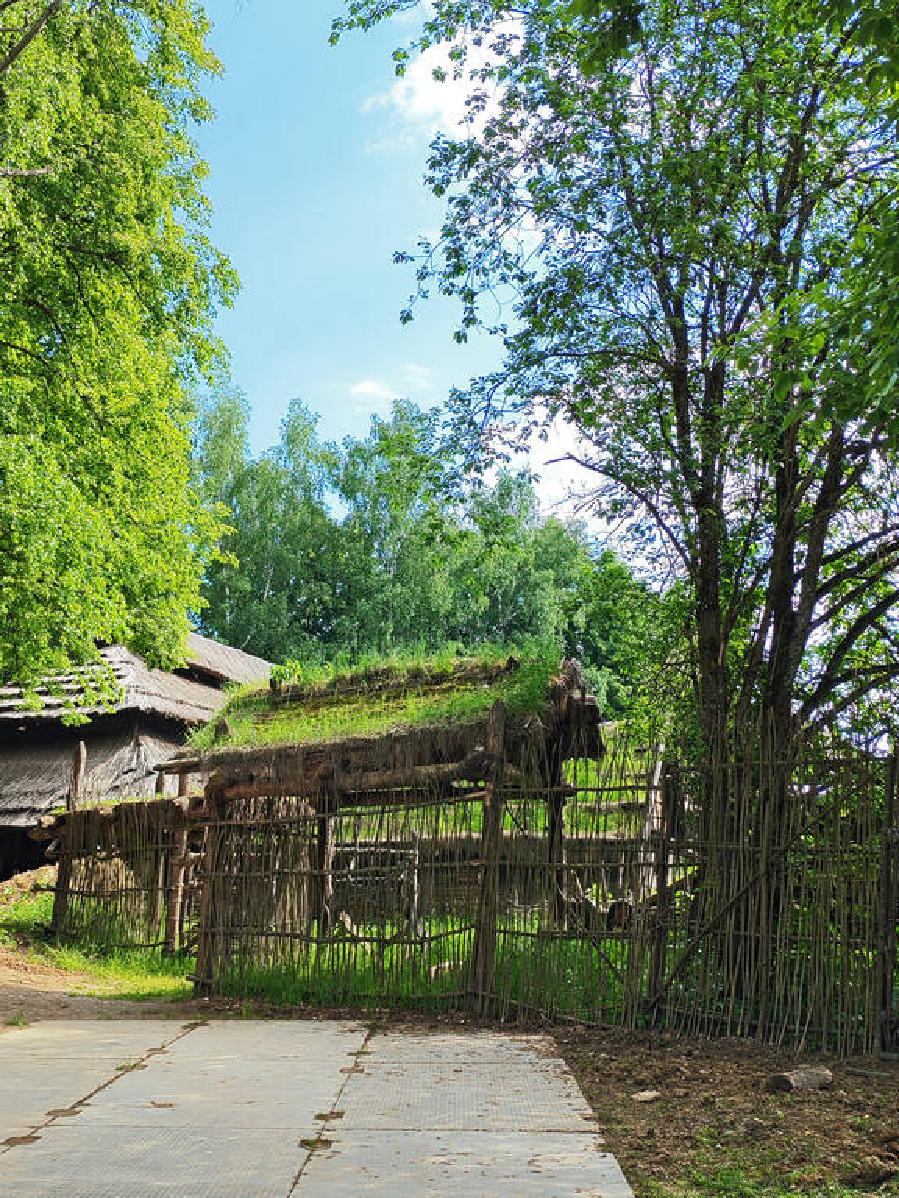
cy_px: 599
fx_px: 1420
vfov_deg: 45.8
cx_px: 450
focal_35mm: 41
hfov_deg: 35.1
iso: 50
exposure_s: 1/320
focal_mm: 6.12
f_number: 1.9
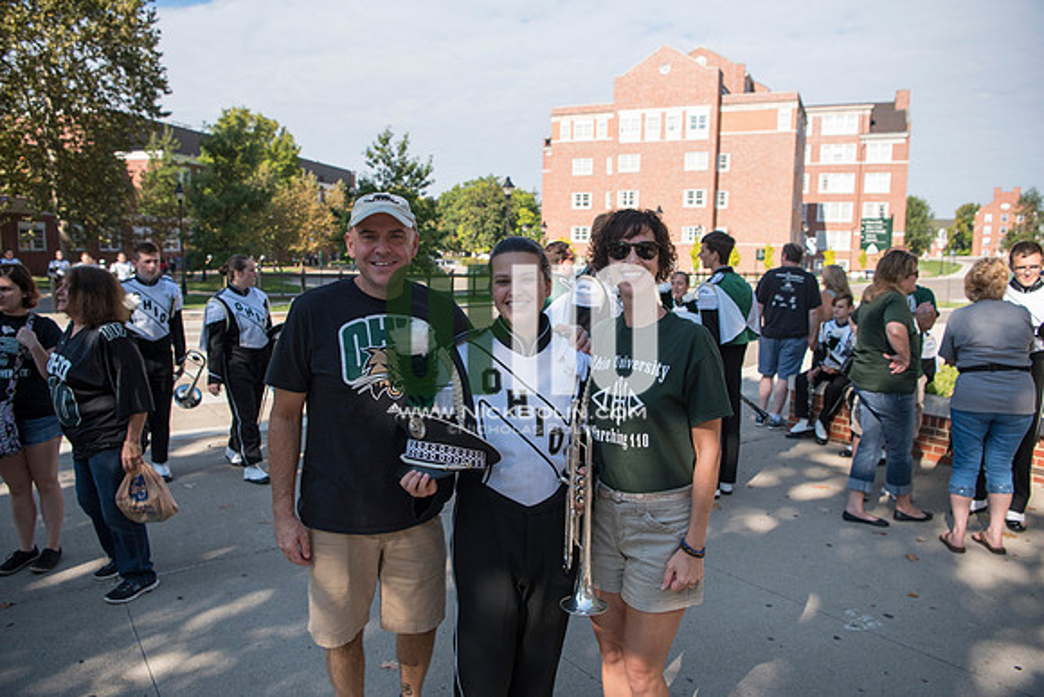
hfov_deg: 73.7
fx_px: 696
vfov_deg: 53.2
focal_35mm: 24
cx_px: 522
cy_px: 348
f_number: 3.5
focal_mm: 24
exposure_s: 1/2500
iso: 320
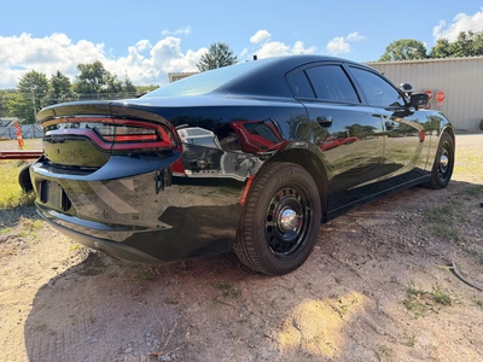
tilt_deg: -7.9
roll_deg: +2.8
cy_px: 181
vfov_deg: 56.8
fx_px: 335
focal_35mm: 24
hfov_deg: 71.6
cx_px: 242
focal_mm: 6.76
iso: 100
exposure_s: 1/1855
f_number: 1.78
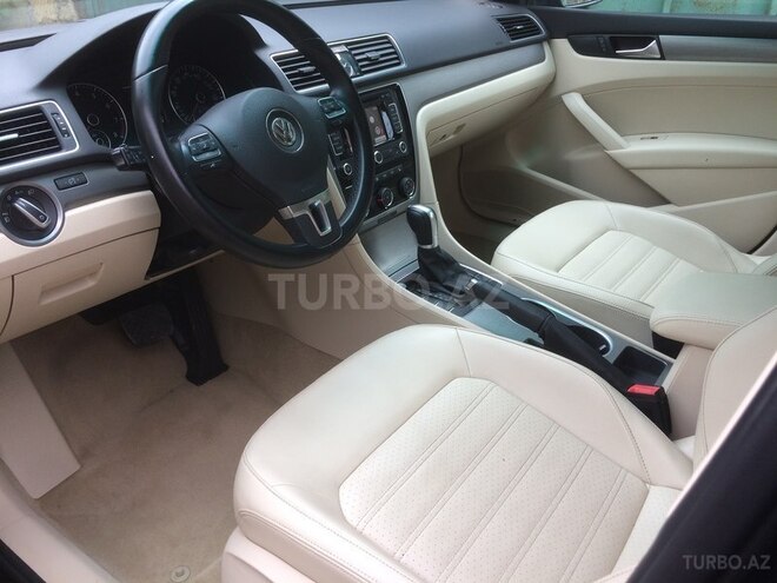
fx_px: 651
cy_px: 292
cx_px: 388
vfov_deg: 48.2
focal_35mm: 29
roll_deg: -0.4
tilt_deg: -28.6
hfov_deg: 61.7
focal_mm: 4.15
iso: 32
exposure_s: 1/100
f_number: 2.2
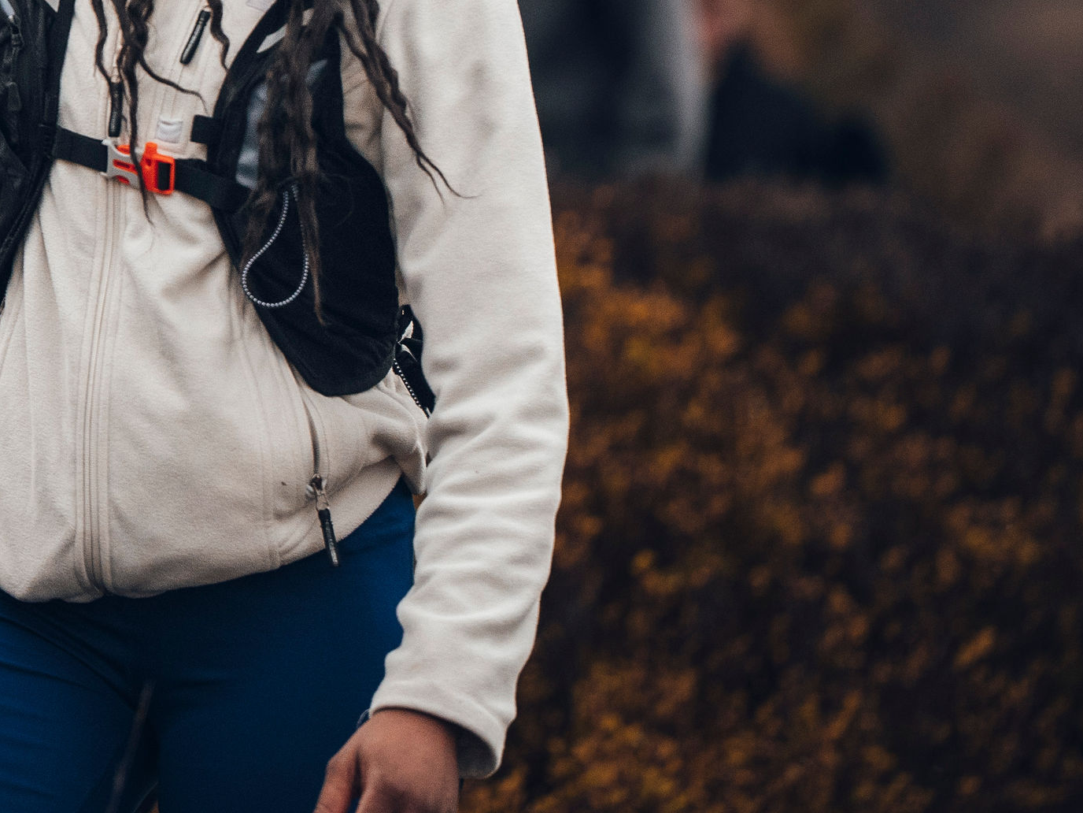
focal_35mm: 503
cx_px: 50
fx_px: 15737
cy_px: -126
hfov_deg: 3.9
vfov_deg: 3.0
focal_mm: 200
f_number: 2.8
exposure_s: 1/10000
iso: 1600
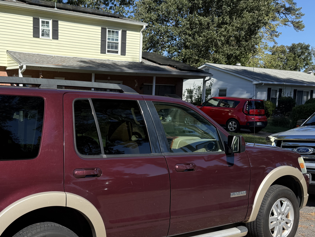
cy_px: 156
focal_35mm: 40
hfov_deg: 45.1
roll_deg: -0.8
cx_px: 76
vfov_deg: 35.6
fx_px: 364
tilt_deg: -8.1
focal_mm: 6.76
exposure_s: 1/3584
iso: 100
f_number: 1.78
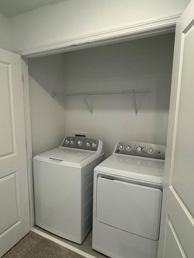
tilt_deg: -7.4
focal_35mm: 22
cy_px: 132
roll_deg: +0.9
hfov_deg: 61.0
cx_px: 90
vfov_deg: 76.4
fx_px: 164
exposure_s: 1/120
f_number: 2.2
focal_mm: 2.22
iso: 200
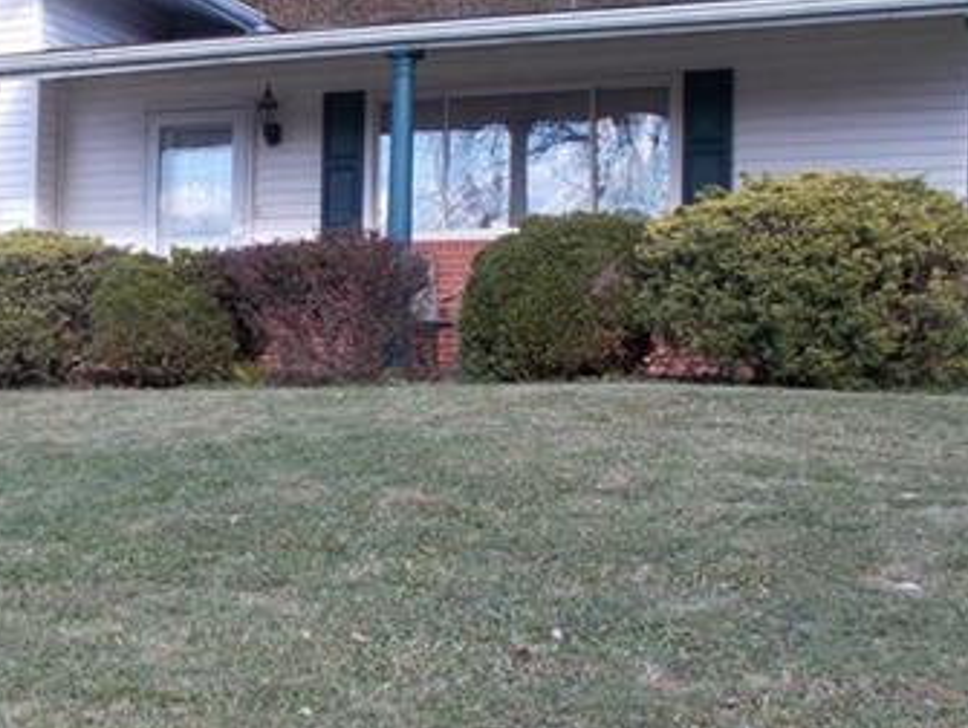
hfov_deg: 30.6
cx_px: 231
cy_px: 402
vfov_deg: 23.7
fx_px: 1736
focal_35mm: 62
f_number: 3.2
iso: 80
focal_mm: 4.6
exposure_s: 1/200
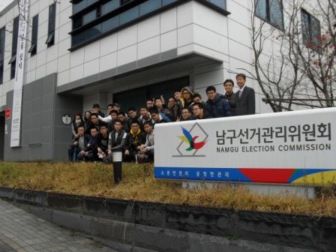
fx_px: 340
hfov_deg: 52.6
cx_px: 168
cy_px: 126
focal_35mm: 35
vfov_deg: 40.7
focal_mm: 6.3
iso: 100
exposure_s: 1/180
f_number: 3.2
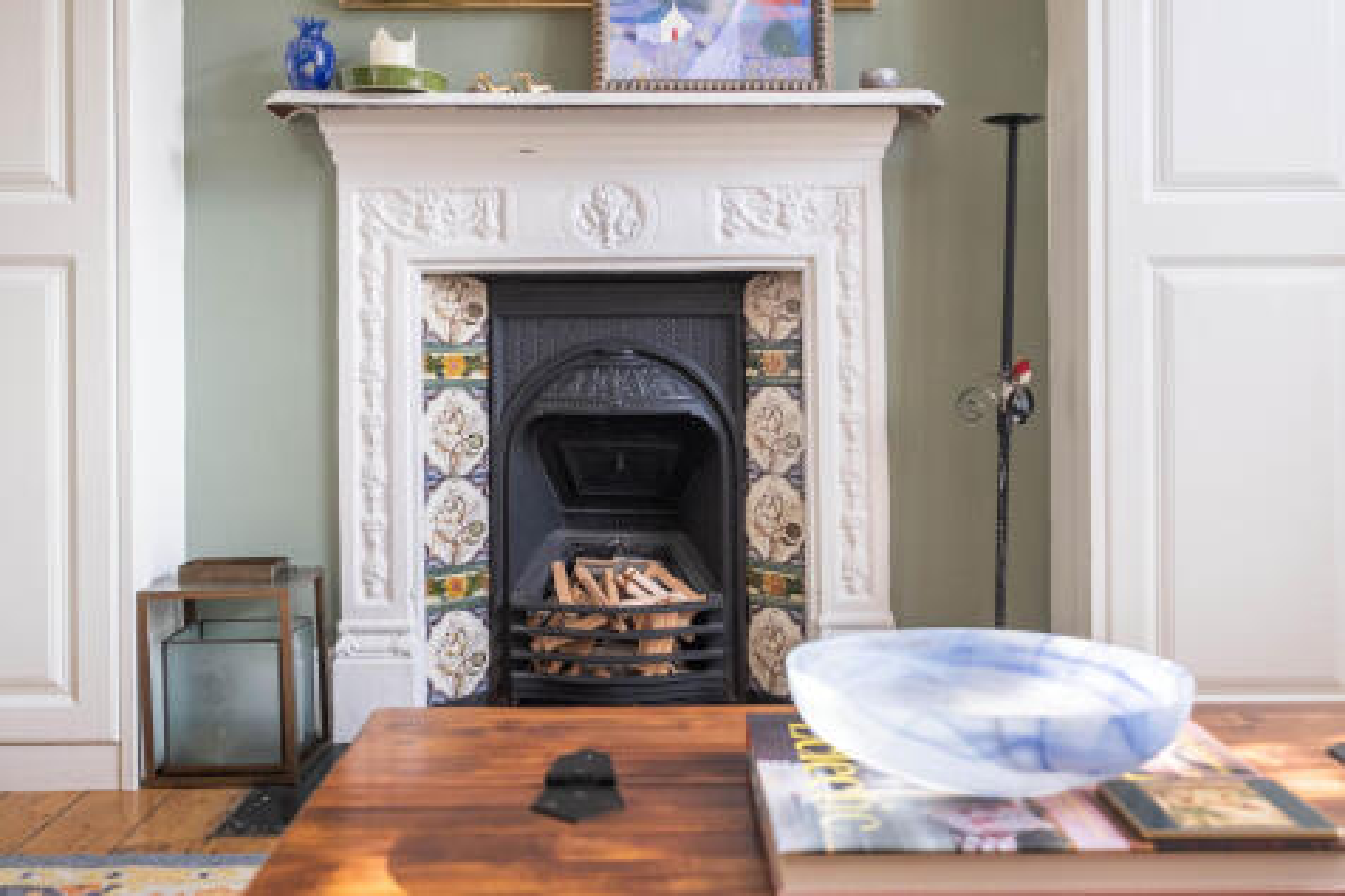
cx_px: 672
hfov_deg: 55.8
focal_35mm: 34
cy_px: 448
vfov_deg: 38.9
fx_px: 1270
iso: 400
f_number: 4
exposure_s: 1/50
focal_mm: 22.9
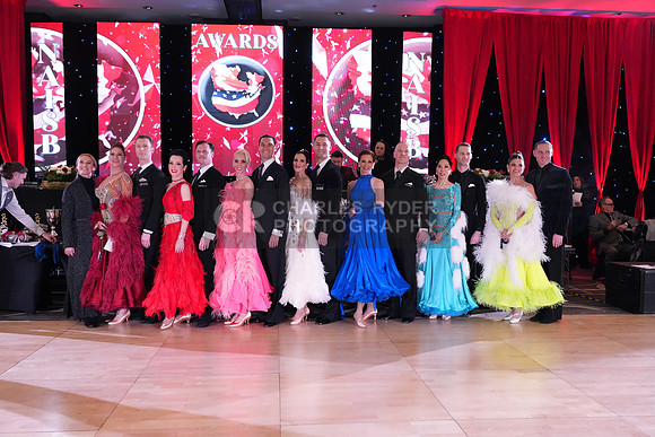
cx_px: 328
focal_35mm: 33
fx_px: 601
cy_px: 218
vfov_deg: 40.0
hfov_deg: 57.2
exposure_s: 1/250
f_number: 4
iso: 4000
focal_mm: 33
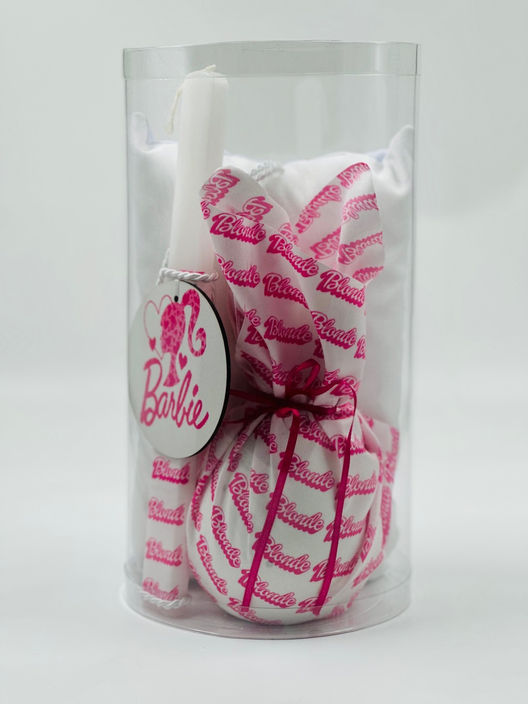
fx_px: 1566
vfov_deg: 25.3
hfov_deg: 19.1
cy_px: 352
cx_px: 264
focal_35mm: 77
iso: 20
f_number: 2.8
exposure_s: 1/100
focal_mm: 9
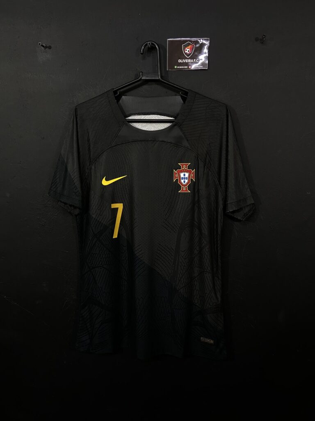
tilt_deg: -9.0
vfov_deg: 67.3
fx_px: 315
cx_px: 158
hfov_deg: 53.1
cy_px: 210
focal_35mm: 26
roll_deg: +0.7
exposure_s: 1/60
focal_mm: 4.25
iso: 400
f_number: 1.8
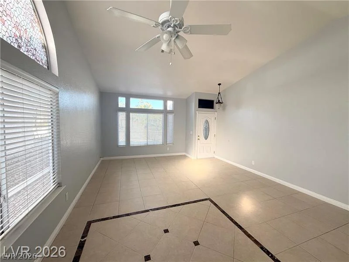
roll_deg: -0.8
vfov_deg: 85.7
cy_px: 131
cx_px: 174
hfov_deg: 102.1
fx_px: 141
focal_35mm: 14
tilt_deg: -3.6
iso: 64
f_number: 2.2
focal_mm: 2.22
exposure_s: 1/173
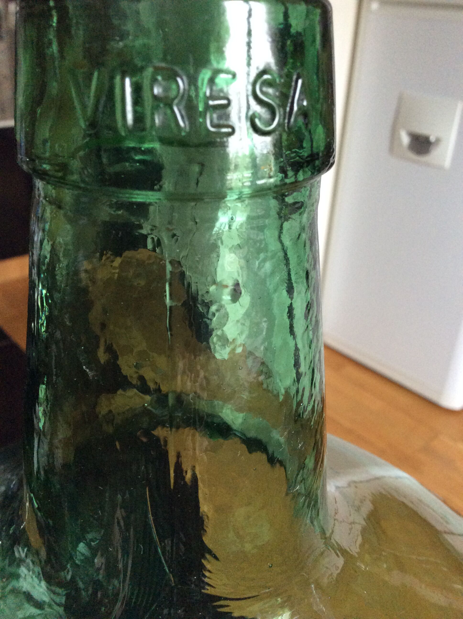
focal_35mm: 32
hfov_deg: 44.1
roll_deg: -2.7
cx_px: 232
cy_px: 310
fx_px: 572
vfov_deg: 56.9
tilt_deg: -28.7
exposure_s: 1/25
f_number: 2.4
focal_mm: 3.3
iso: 200
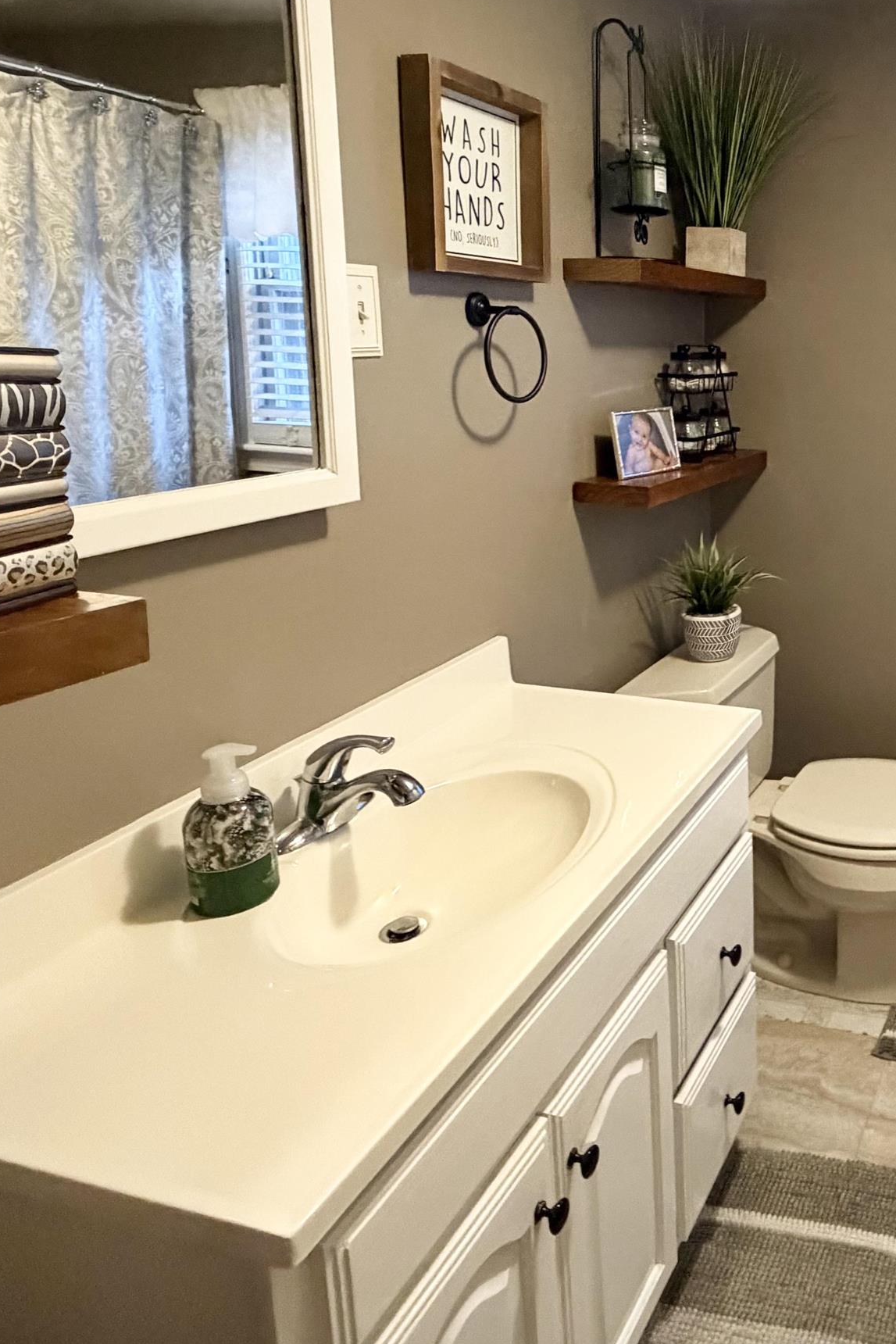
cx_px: 876
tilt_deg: -6.8
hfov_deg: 43.2
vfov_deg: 67.9
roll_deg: +0.3
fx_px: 970
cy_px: 477
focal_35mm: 26
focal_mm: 2.22
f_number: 2.2
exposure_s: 1/60
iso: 640
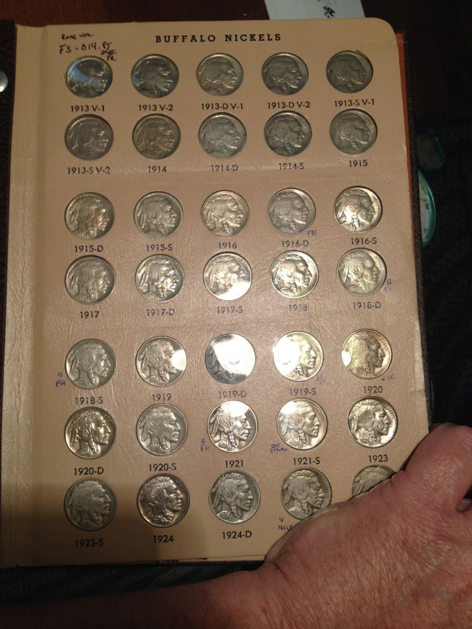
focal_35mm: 35
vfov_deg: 52.6
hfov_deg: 40.7
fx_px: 636
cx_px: 236
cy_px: 314
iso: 50
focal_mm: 4.28
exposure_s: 1/24
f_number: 2.4
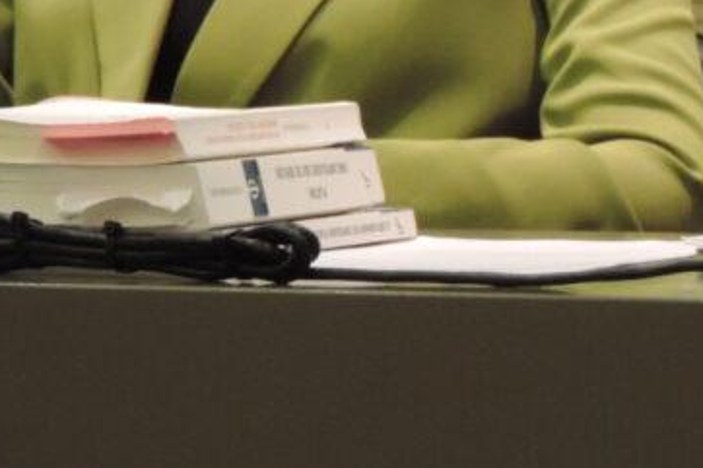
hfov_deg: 3.8
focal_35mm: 545
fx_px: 10637
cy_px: -188
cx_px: 880
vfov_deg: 2.5
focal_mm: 33
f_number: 4.6
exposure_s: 1/30
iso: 720
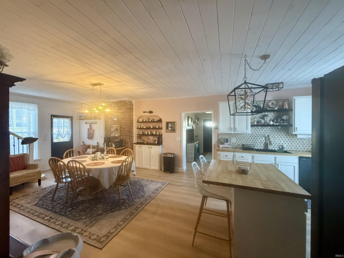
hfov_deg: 102.1
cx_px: 172
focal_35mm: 14
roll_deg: +0.0
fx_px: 139
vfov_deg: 85.7
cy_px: 129
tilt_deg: -0.8
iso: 500
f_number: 2.2
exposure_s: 1/120
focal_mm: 2.22
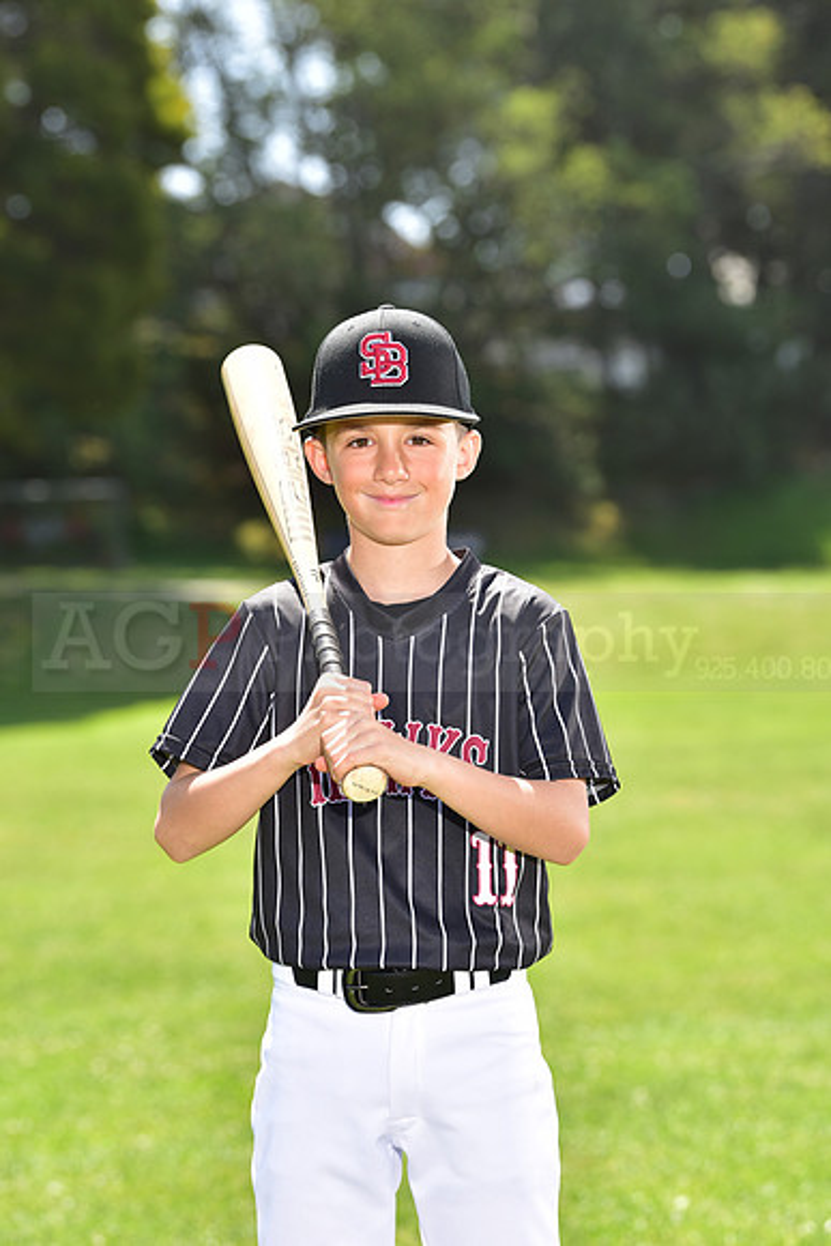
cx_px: 416
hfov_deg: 10.6
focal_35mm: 130
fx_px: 4498
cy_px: 623
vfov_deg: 15.8
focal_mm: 130
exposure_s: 1/200
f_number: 5
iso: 100
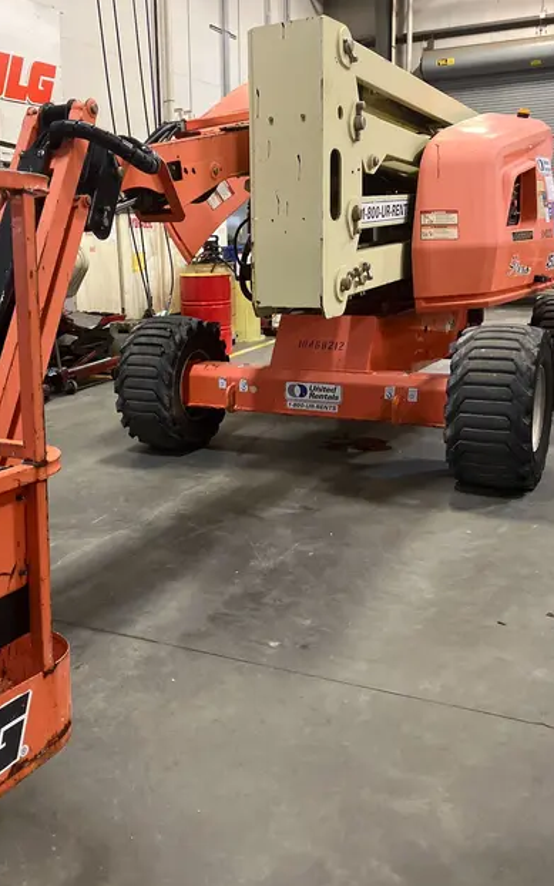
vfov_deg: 55.3
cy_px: 414
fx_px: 845
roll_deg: +1.0
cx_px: 197
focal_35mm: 35
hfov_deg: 36.0
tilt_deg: -11.1
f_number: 1.8
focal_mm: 3.99
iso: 250
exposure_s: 1/40
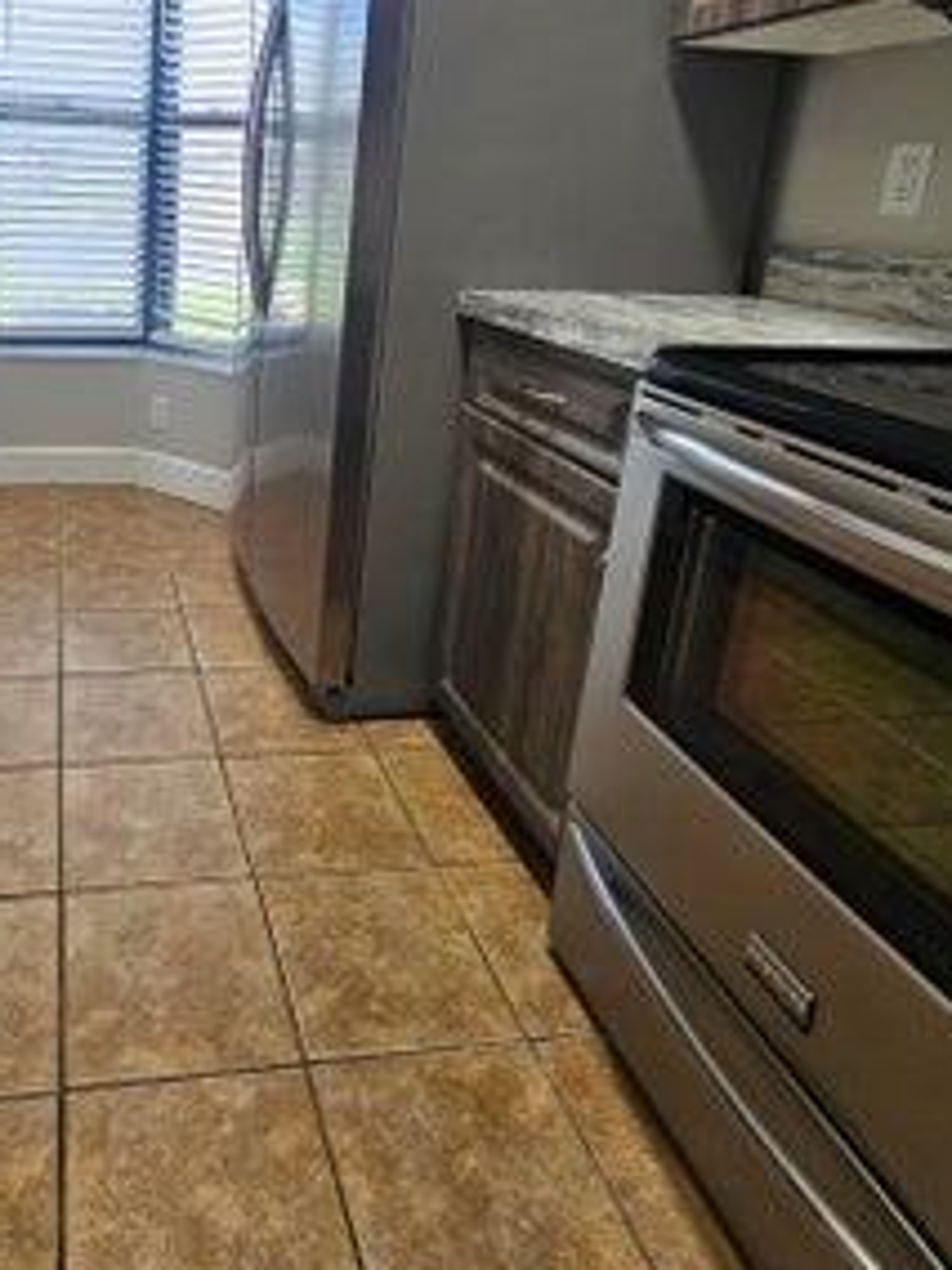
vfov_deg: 73.3
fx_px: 807
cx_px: 210
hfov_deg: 57.2
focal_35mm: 22
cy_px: 394
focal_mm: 2.2
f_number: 2.2
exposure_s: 1/60
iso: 100
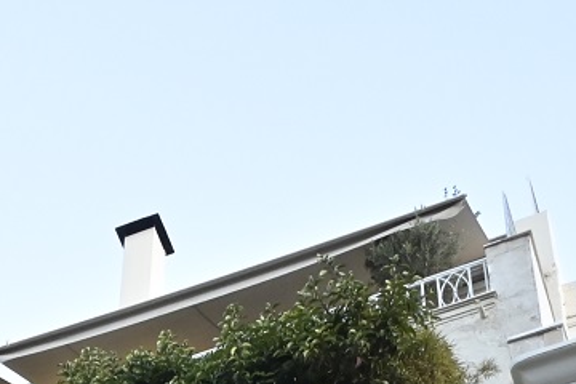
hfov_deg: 16.5
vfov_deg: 10.0
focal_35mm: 120
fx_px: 1920
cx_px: -74
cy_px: 933
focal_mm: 24
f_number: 8
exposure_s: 1/200
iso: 3200
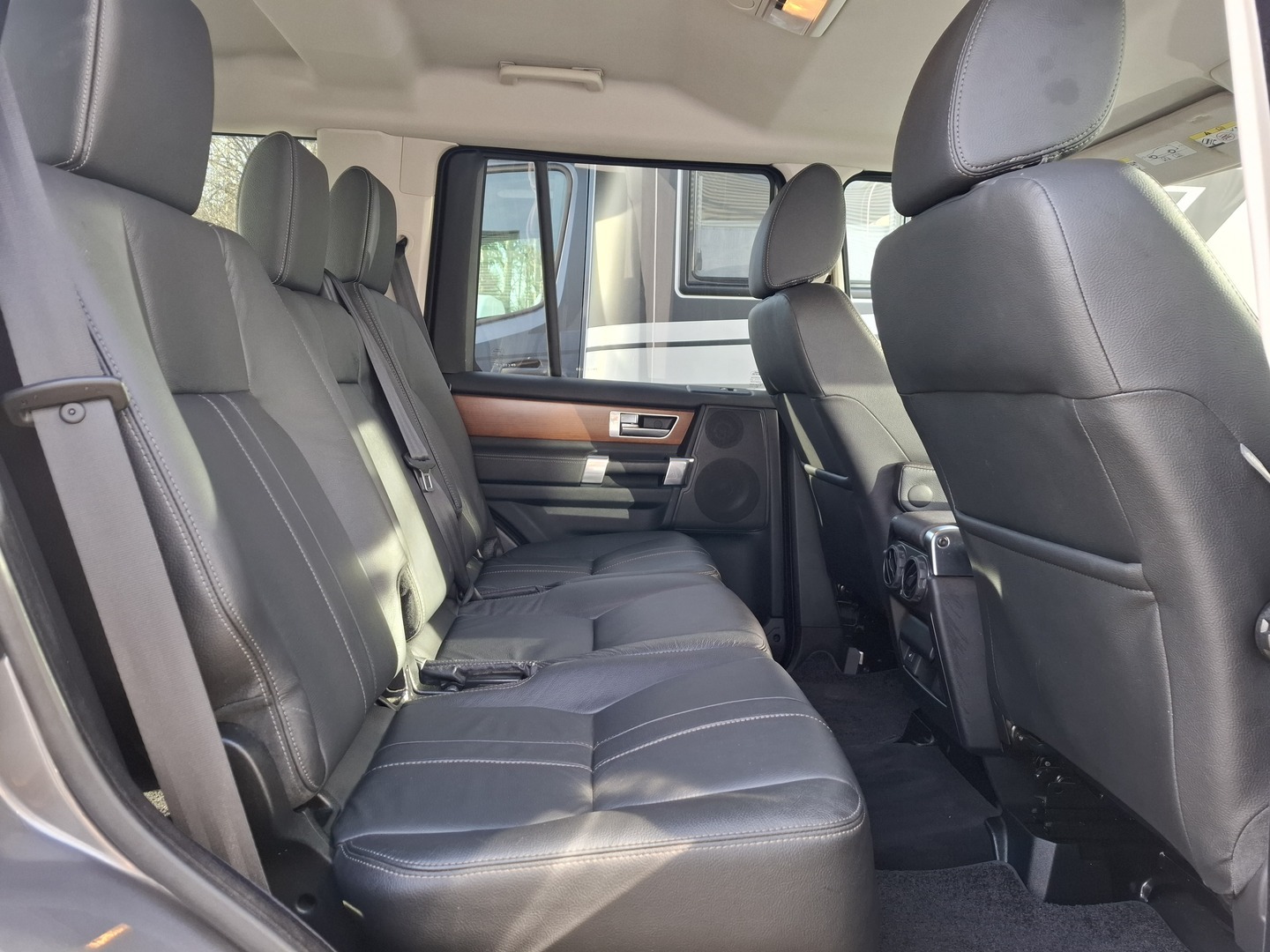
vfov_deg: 58.9
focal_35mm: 23
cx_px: 635
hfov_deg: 73.9
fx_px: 844
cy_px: 476
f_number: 1.8
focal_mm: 5.54
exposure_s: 1/100
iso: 200
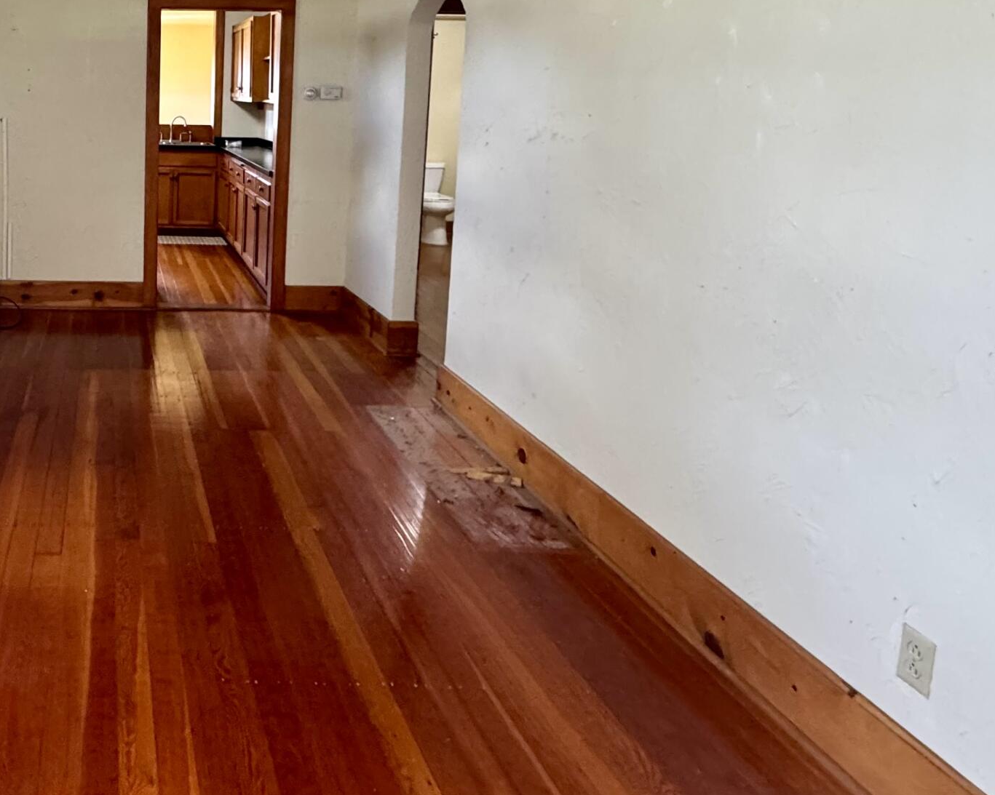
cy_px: 220
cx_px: 112
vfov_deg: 47.1
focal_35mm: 30
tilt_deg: -9.1
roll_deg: -0.5
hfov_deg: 52.2
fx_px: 883
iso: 320
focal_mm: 2.22
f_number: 2.2
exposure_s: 1/61
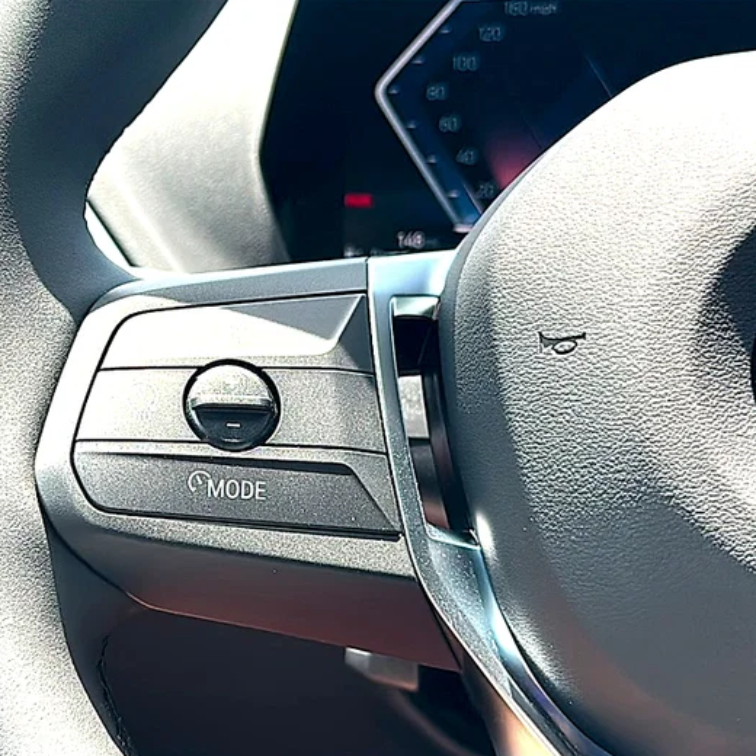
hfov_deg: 33.7
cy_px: 380
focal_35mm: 50
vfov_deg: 34.0
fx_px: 1235
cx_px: 250
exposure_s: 1/594
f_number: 1.78
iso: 80
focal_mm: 6.86
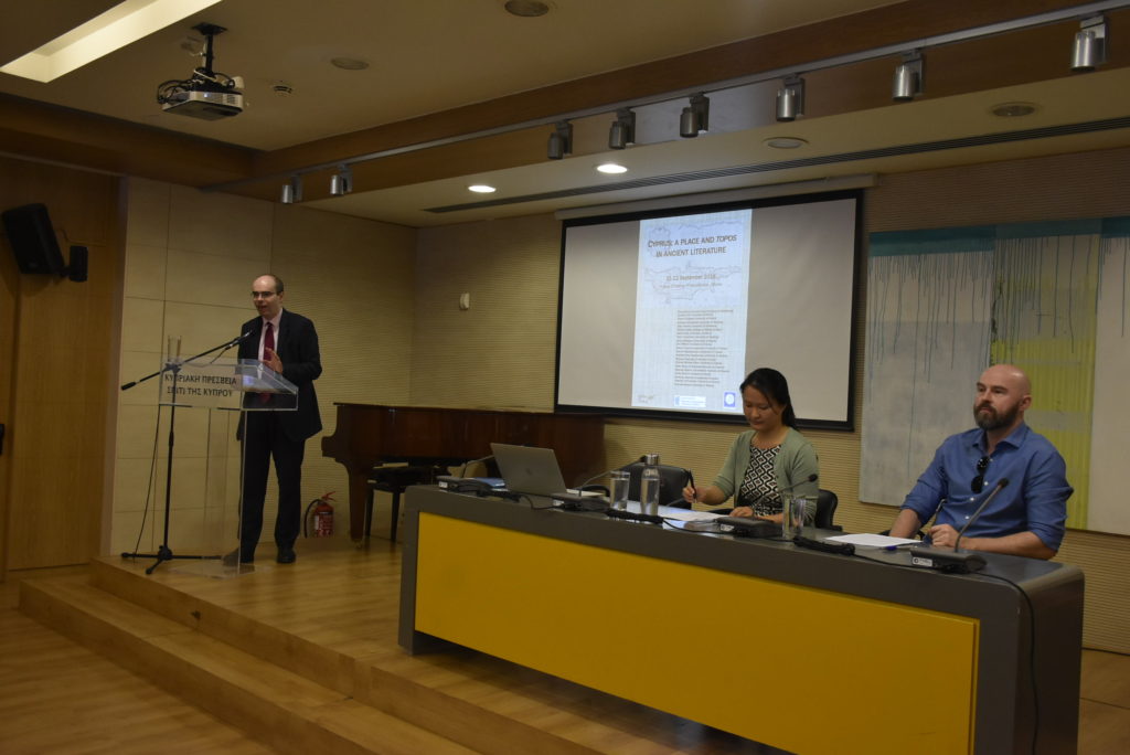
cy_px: 378
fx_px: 1036
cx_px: 565
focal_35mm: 33
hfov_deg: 57.2
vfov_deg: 40.0
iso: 1600
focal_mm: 22
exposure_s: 1/125
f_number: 5.6
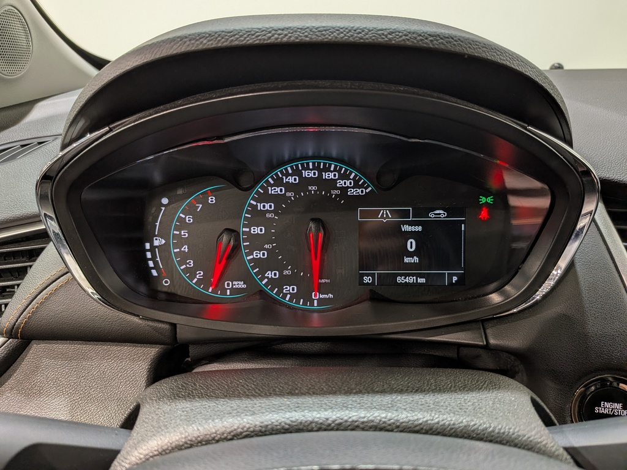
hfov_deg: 71.6
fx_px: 435
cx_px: 314
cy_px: 235
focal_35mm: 24
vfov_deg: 56.8
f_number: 1.7
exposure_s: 1/40
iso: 83
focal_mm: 4.53
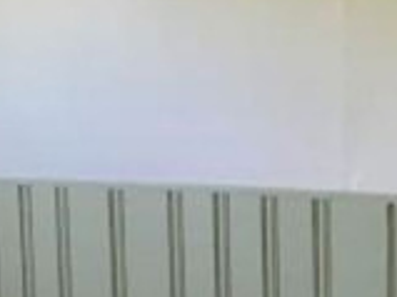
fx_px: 1433
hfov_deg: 14.7
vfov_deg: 11.8
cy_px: 247
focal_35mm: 125
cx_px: -202
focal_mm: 3.3
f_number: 2.4
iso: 200
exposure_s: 1/24
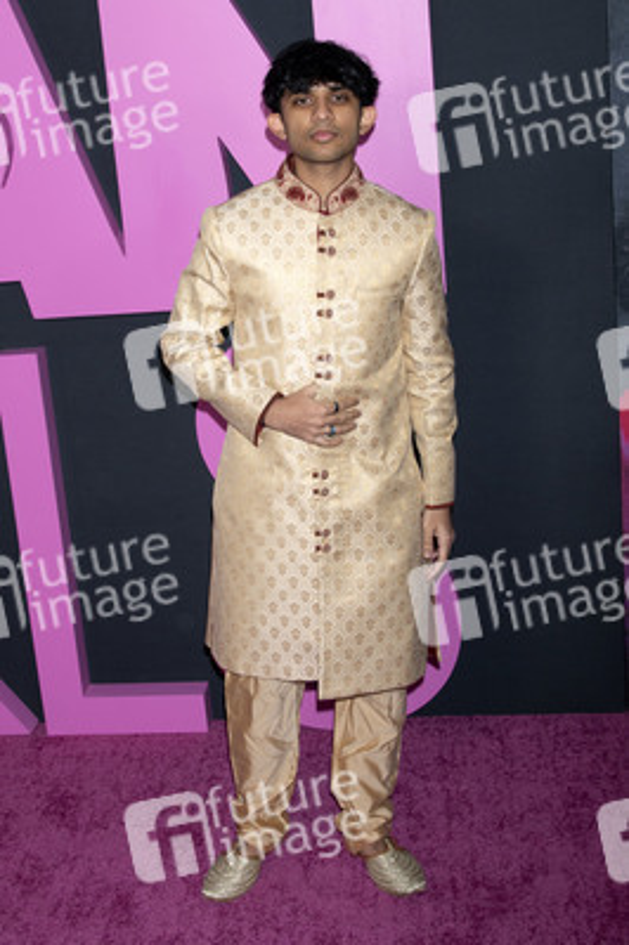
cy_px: 472
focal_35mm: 32
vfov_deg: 58.8
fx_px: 840
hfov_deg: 41.0
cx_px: 314
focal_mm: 32
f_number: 9
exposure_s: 1/200
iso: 400
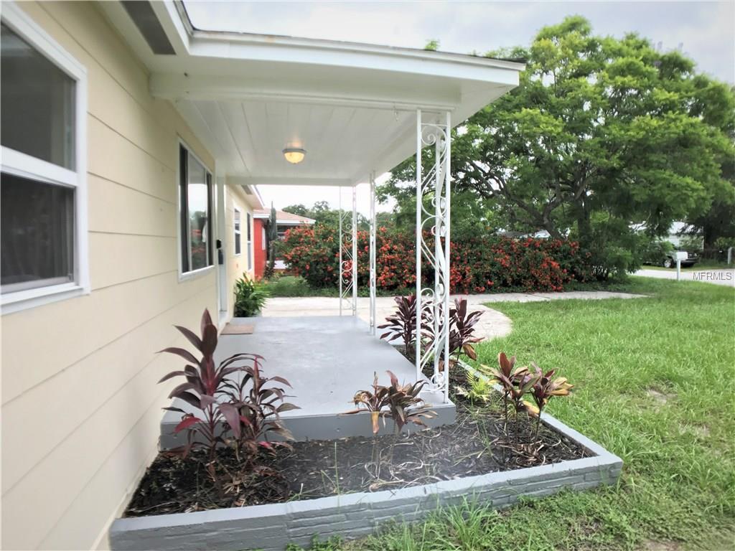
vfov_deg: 49.7
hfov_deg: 63.4
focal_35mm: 28
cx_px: 368
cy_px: 276
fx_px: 595
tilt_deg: -3.8
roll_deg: +0.1
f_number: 1.8
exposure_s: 1/323
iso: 20
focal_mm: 3.99
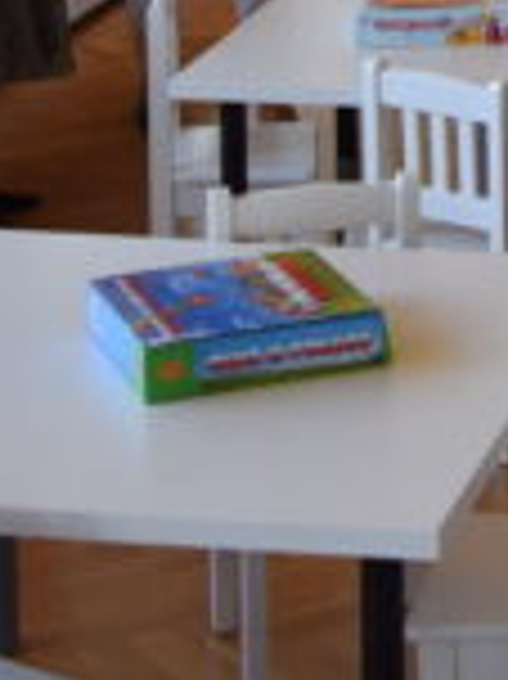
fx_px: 2587
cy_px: -358
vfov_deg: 14.0
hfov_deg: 10.7
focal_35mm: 132
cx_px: 841
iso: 400
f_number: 5.6
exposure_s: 1/125
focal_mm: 18
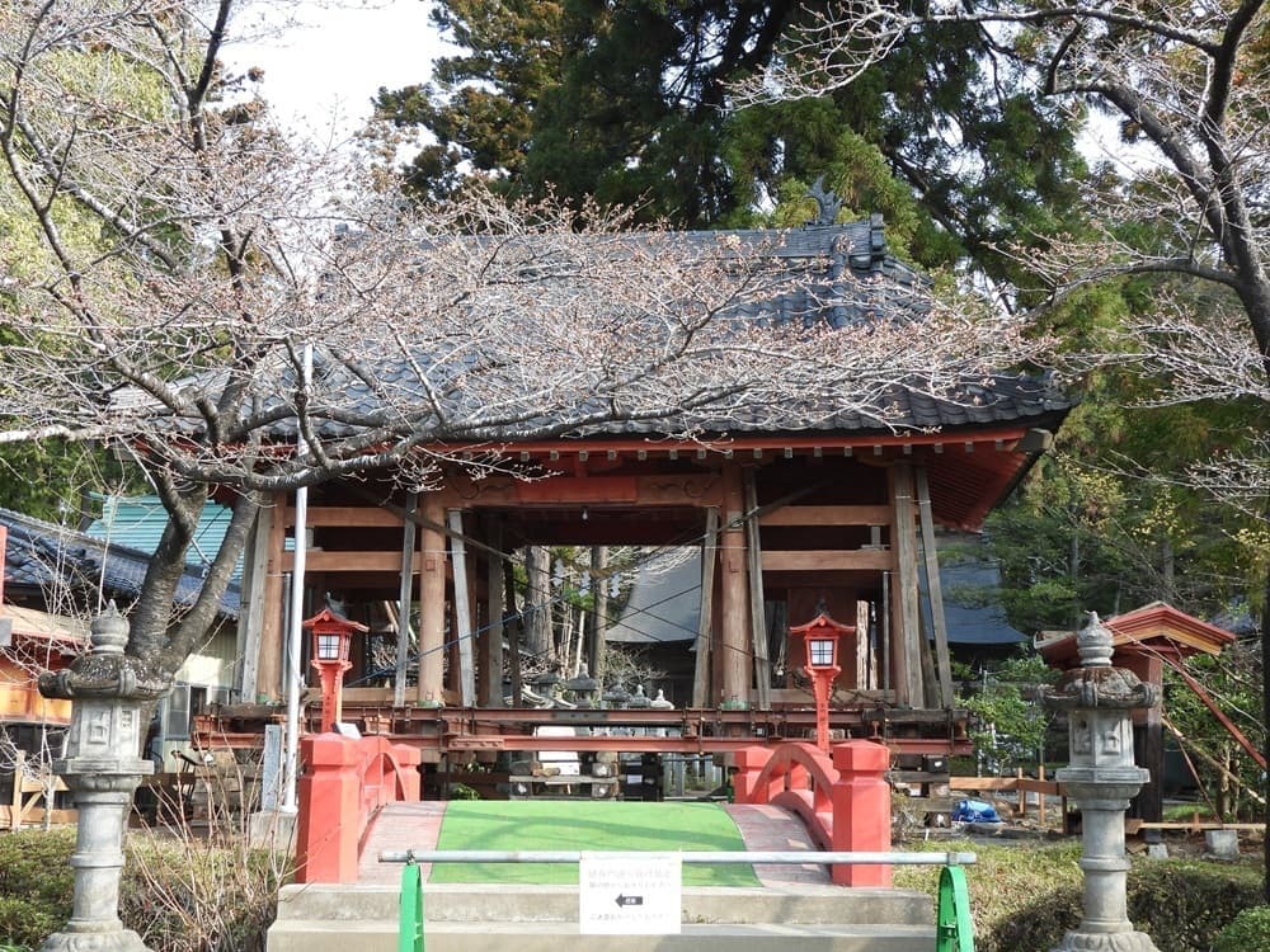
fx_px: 1724
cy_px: 476
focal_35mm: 47
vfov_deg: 30.9
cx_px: 635
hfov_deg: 40.4
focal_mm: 8.4
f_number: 3.2
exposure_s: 1/320
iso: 100
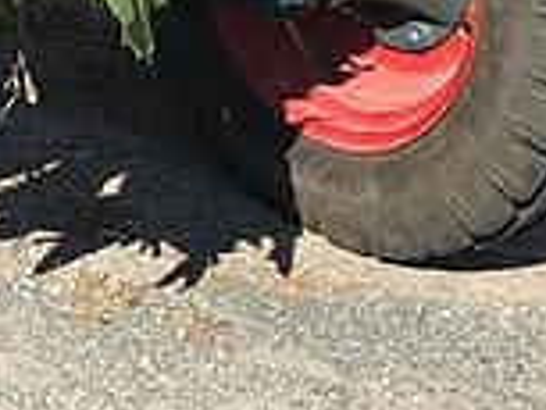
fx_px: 2305
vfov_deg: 9.5
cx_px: -325
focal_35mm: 146
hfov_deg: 12.7
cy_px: -392
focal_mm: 3.99
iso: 20
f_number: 1.8
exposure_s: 1/1808
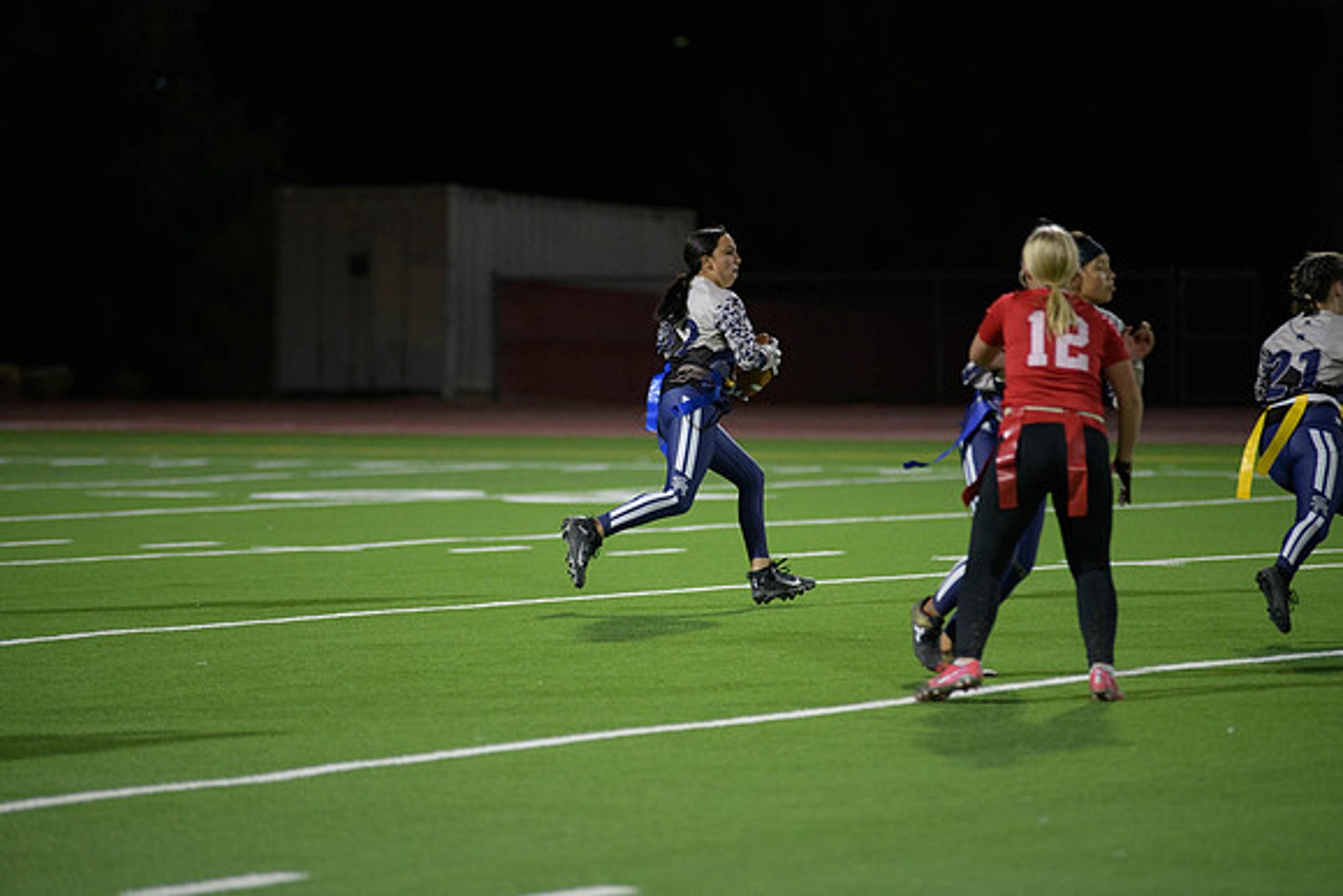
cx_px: 672
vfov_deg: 6.9
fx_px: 7463
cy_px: 448
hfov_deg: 10.3
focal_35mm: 200
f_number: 2.8
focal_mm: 200
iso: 2800
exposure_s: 1/640
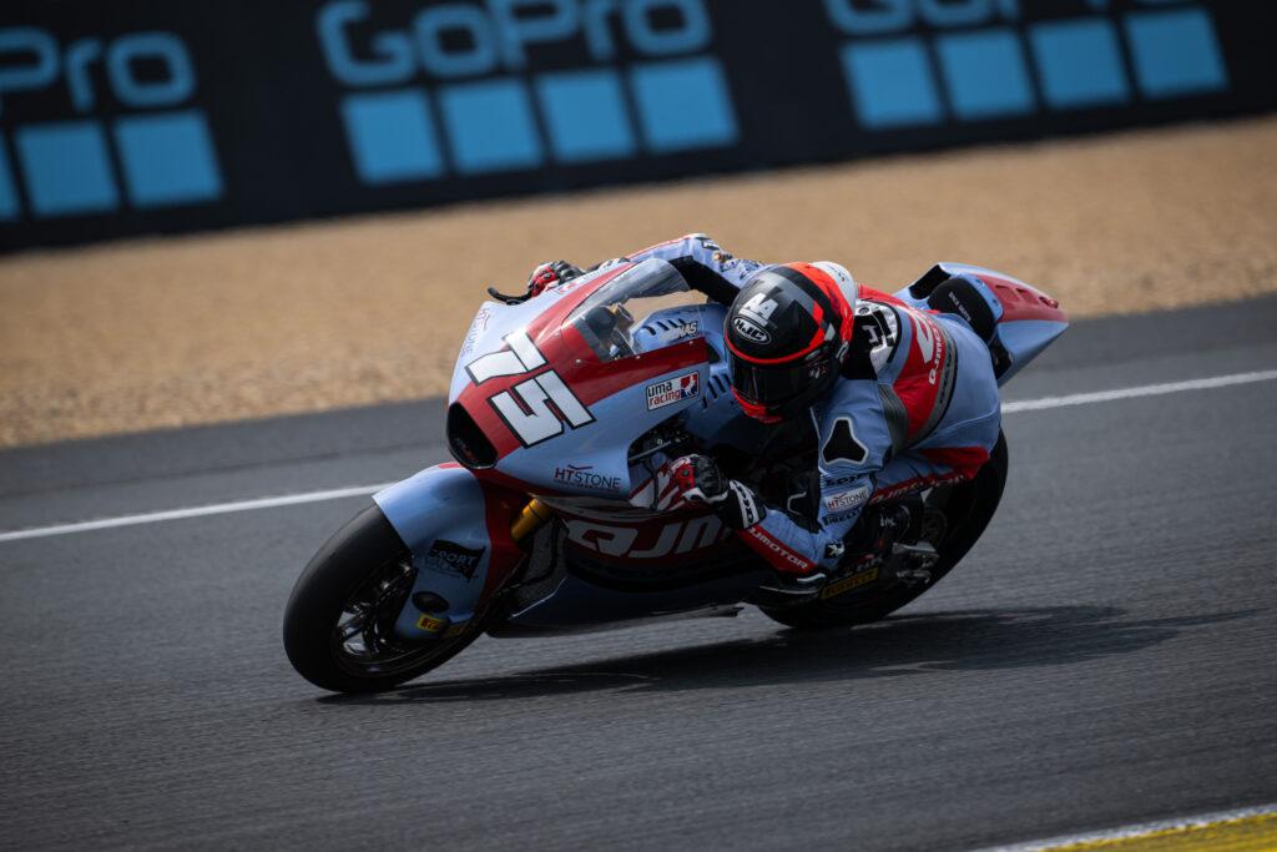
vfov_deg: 3.4
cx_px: 638
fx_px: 14190
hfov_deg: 5.2
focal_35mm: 400
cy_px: 426
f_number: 5.6
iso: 320
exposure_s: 1/2500
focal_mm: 400
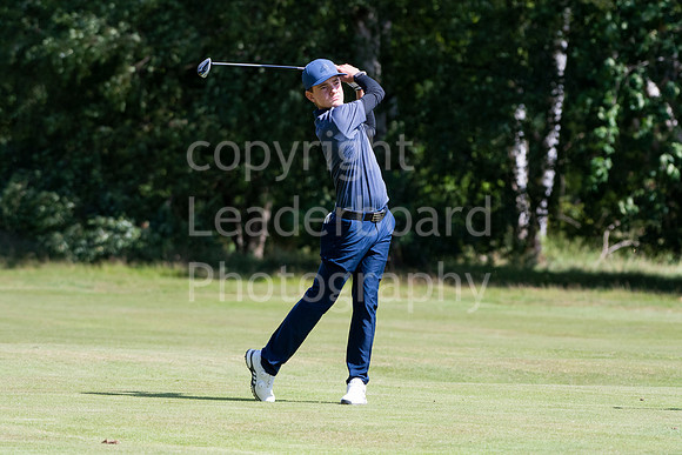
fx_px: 7105
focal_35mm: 375
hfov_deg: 5.5
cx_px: 341
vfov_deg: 3.7
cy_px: 228
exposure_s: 1/2000
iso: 800
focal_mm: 250
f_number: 5.6
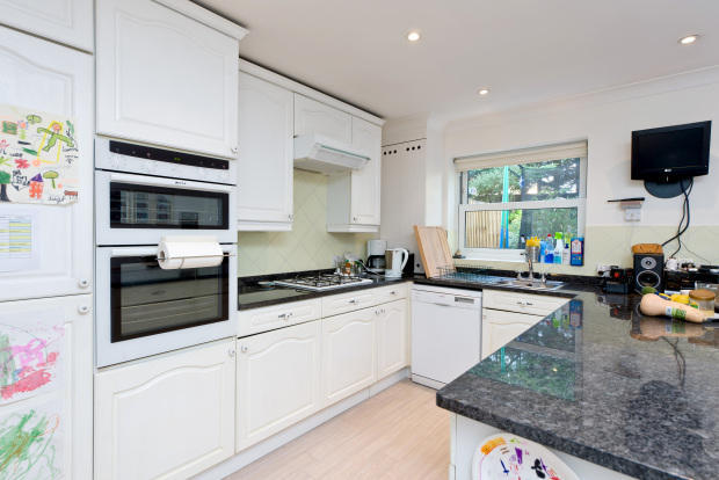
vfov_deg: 67.4
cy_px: 240
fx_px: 360
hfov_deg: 90.0
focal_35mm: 18
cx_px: 360
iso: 200
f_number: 6.7
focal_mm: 18
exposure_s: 1/15
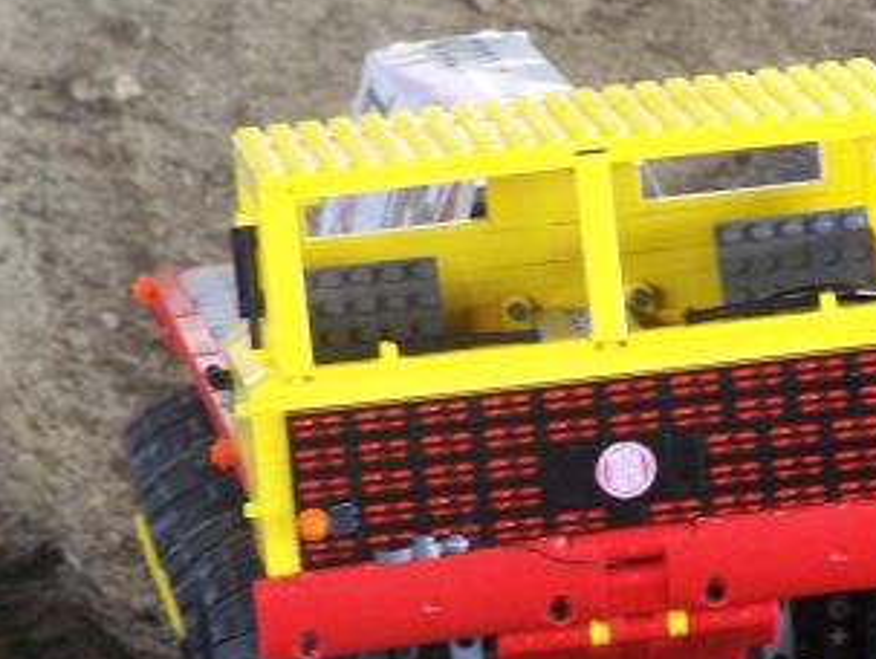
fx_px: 14543
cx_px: 636
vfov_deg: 2.6
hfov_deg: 3.4
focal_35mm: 574
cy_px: 543
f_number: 3.2
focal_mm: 36.2
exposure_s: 1/100
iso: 160
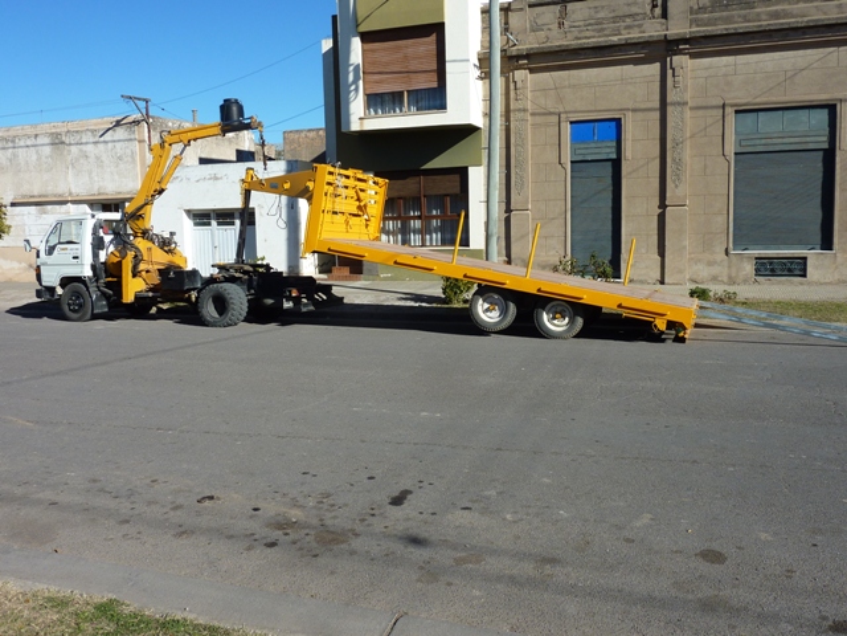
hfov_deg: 60.0
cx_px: 424
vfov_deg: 46.8
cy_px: 318
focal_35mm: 30
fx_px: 734
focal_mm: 5
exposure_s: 1/640
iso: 80
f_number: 5
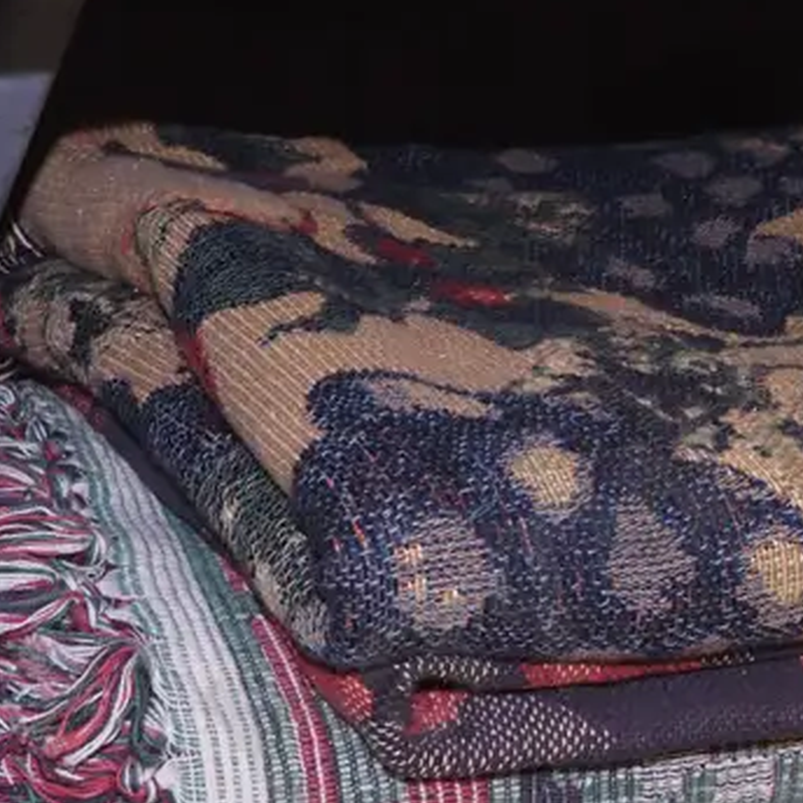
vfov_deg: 17.4
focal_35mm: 100
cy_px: 460
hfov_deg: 17.2
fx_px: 2624
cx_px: 700
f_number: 5.6
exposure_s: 1/60
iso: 1600
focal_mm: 19
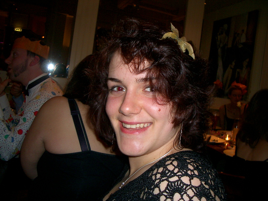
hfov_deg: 52.6
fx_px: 271
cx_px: 134
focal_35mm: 35
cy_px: 100
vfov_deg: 40.7
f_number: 2.6
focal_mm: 5.8
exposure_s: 1/40
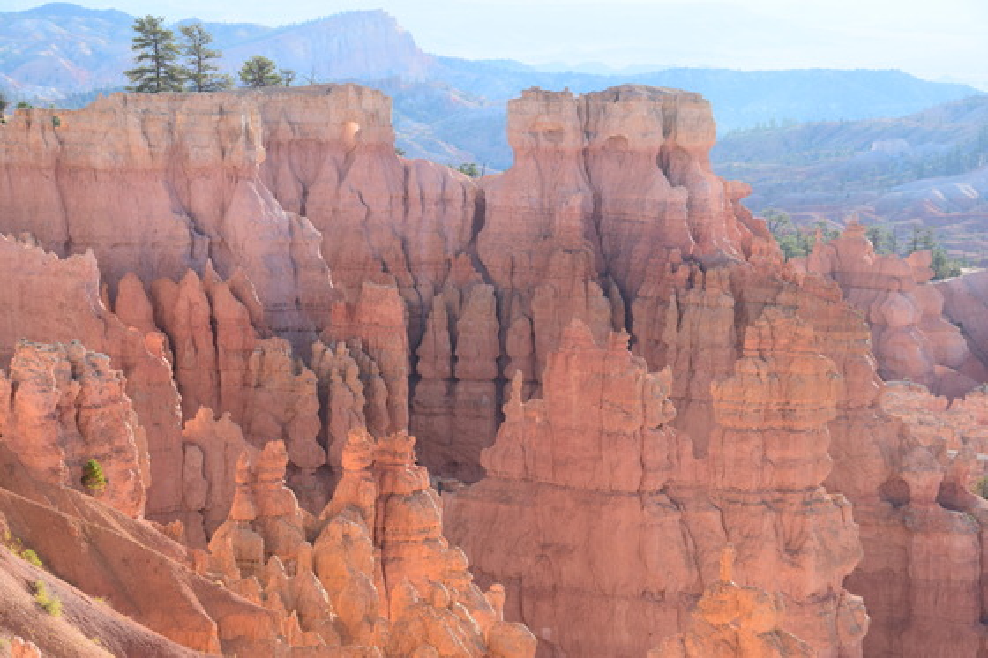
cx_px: 494
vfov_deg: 15.2
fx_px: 2469
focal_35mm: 90
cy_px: 329
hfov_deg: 22.6
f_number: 10
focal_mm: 60
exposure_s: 1/250
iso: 400
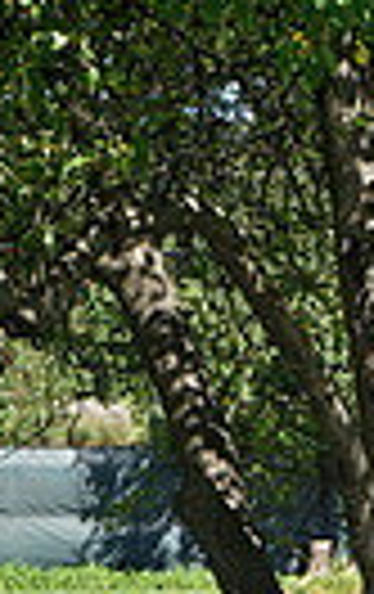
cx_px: 1050
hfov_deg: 5.8
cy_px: 745
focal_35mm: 215
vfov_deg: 9.6
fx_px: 3491
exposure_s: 1/200
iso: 200
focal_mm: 48
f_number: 8
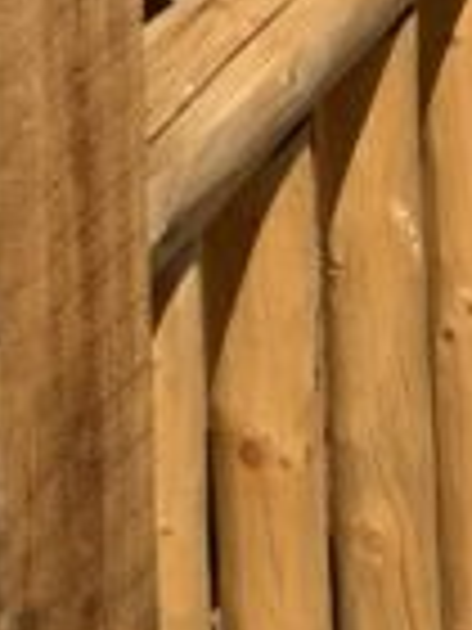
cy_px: 392
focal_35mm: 190
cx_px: 562
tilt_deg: -1.0
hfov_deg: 7.7
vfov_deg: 10.4
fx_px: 3454
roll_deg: +2.1
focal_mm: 4.25
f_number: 1.8
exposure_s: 1/2915
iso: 25
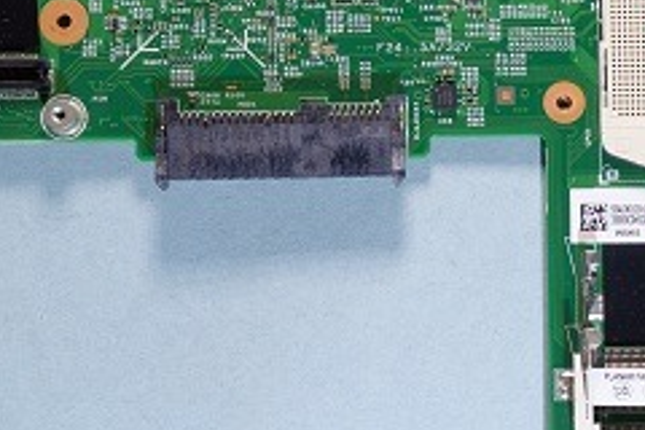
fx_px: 1927
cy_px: 239
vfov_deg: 12.7
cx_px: 567
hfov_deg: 18.7
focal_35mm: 108
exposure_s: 1/6
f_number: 8
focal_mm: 23
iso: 100
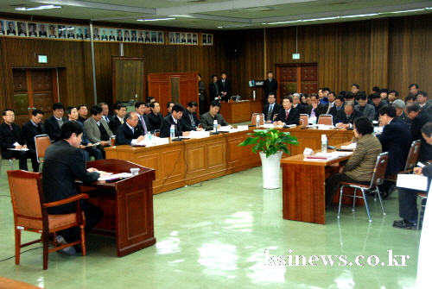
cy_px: 144
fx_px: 613
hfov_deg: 38.8
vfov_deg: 26.6
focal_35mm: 51
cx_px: 216
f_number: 5
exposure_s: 1/60
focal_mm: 34
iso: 800
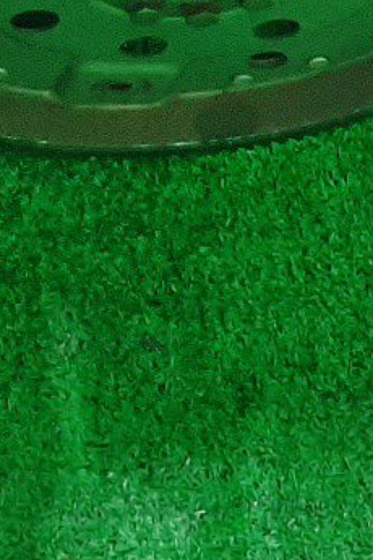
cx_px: 201
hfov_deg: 12.1
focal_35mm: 113
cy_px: -109
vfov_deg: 17.3
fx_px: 1756
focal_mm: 3.93
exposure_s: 1/25
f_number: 1.7
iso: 350
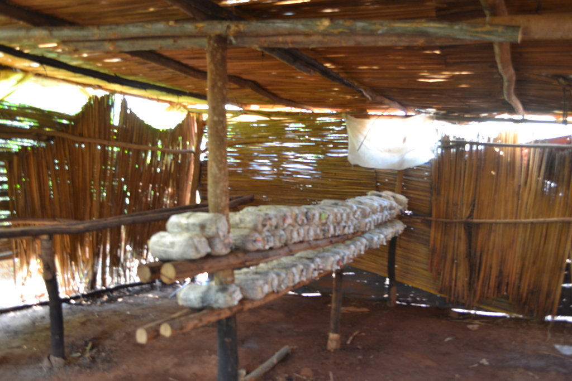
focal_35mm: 30
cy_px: 190
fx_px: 477
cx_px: 286
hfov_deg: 61.9
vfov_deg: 43.6
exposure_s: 1/15
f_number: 3.8
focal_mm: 20
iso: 400
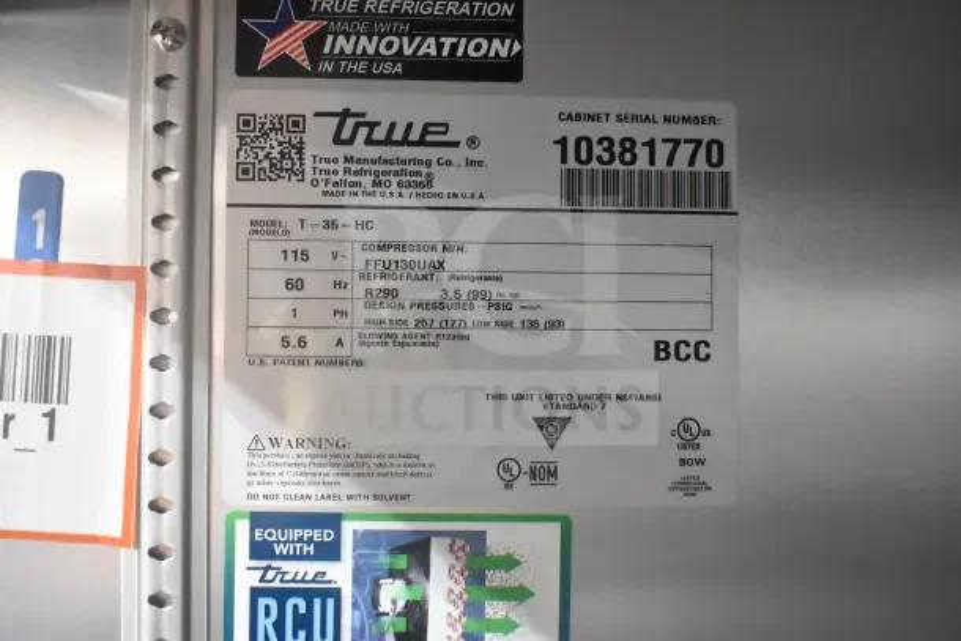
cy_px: 320
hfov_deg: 49.5
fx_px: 1041
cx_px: 480
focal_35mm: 39
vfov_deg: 34.2
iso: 9000
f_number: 4
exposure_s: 1/40
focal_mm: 26
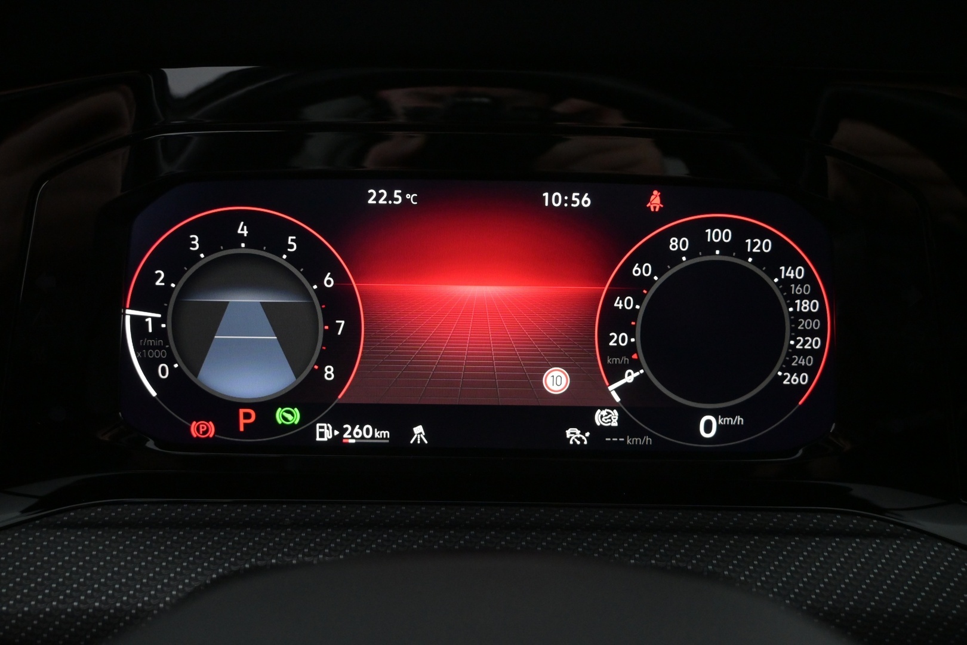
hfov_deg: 56.1
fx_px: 906
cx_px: 484
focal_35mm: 34
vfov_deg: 39.1
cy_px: 322
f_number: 4
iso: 2500
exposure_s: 1/60
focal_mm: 22.5
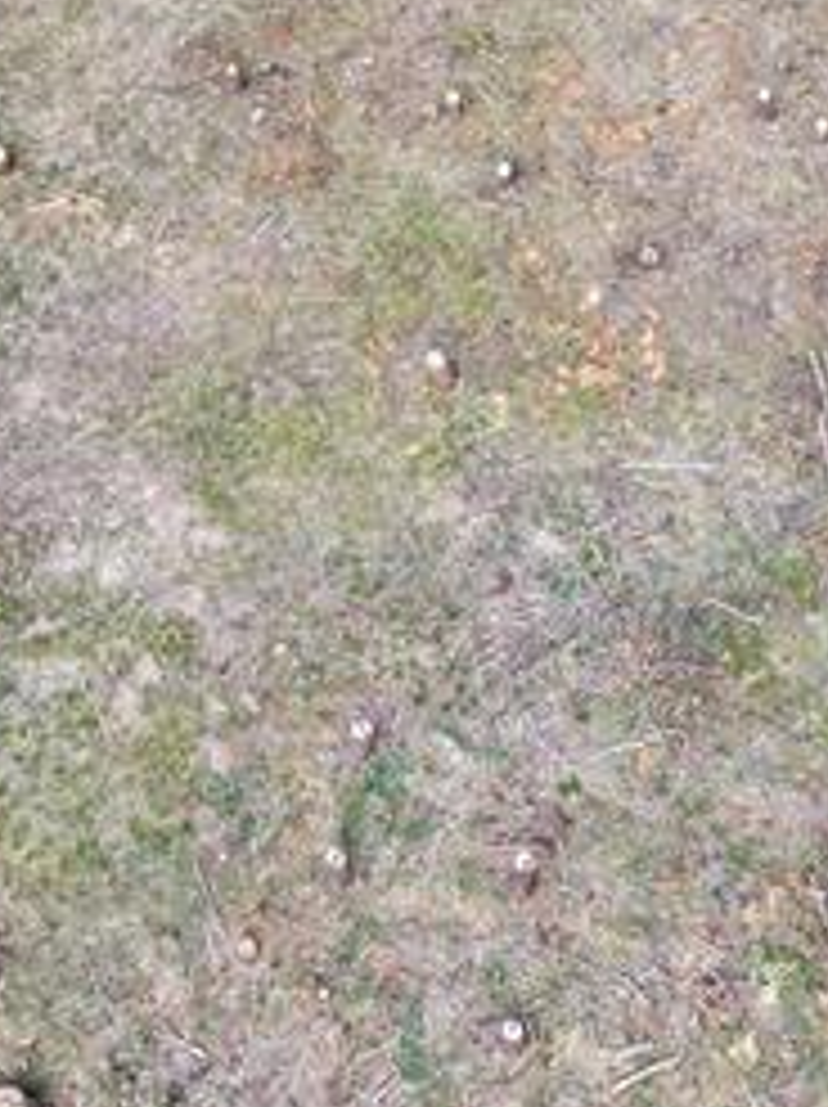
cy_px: 315
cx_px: 724
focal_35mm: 75
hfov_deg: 19.3
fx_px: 2396
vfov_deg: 25.8
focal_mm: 8.67
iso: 100
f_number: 1.8
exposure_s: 1/500
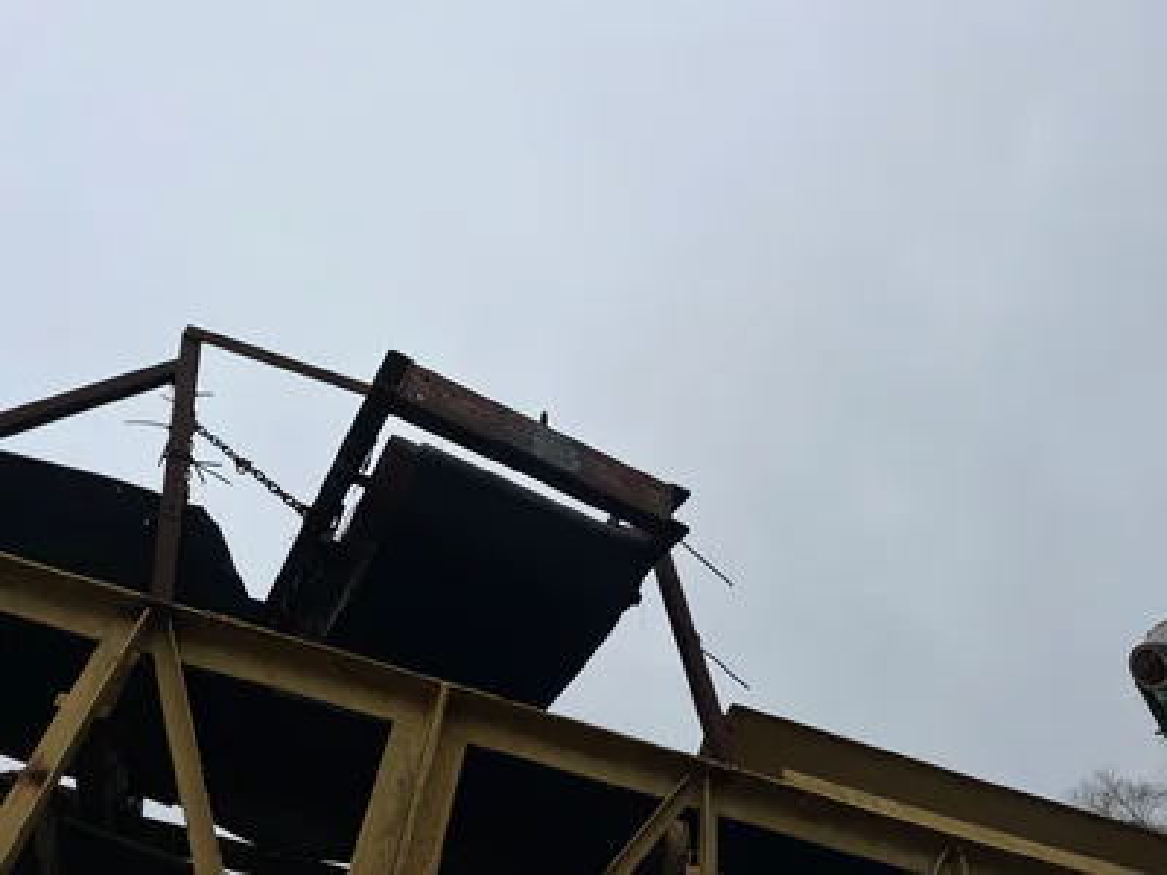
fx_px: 877
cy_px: 438
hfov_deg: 67.3
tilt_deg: +39.1
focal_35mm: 26
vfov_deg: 53.1
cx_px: 584
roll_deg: +16.5
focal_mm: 5.1
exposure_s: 1/3049
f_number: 1.6
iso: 50
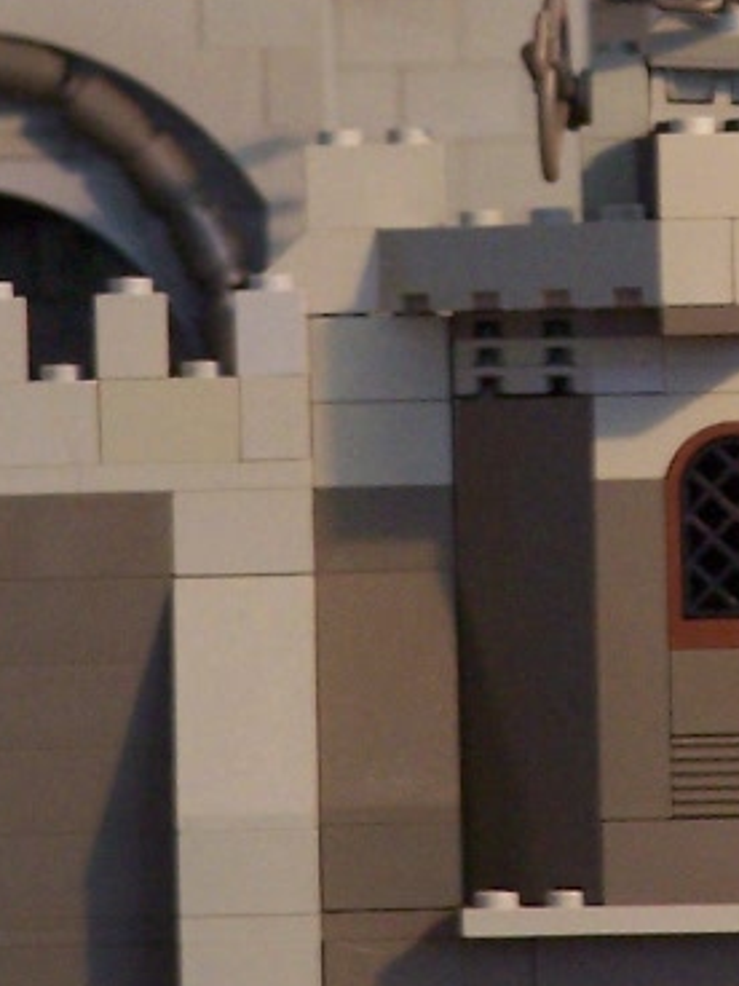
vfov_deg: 3.2
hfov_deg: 2.4
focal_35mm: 617
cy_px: 29
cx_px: 659
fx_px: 17563
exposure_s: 1/10
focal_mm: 31.3
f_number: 3.2
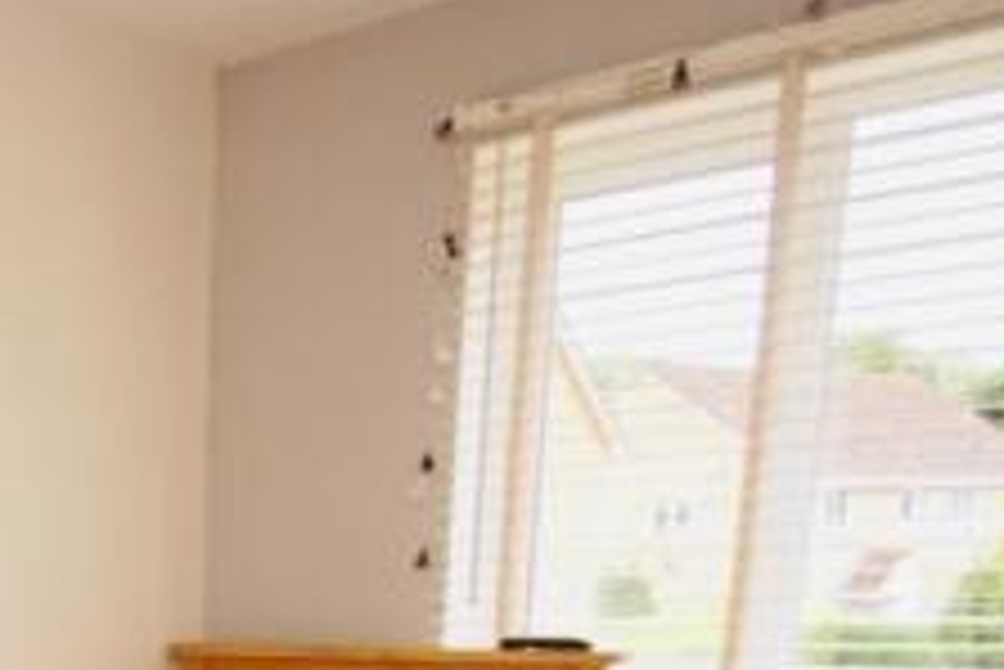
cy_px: 897
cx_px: -124
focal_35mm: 48
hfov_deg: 34.6
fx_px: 1353
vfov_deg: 24.0
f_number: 4
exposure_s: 1/60
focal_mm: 11
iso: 125
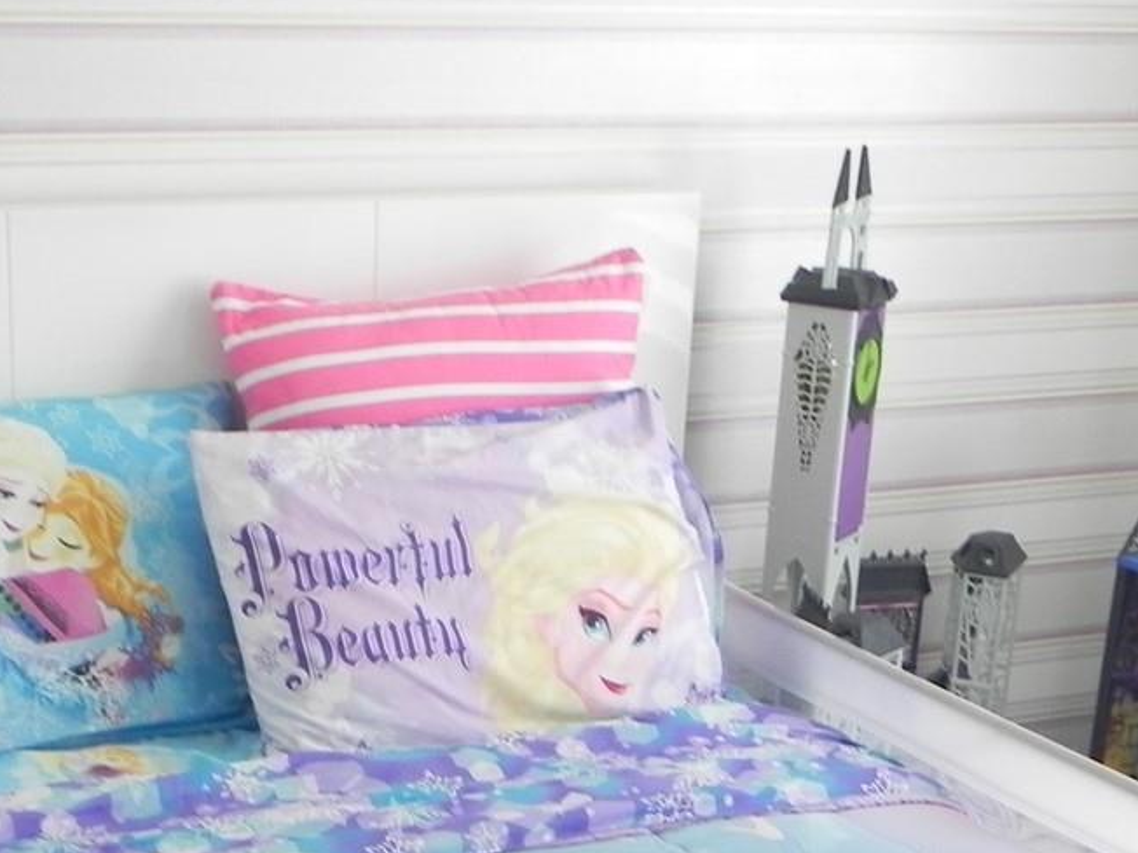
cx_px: 497
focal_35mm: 81
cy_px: 982
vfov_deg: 17.5
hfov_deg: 24.1
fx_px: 2663
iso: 170
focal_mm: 5.9
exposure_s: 1/30
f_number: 2.8
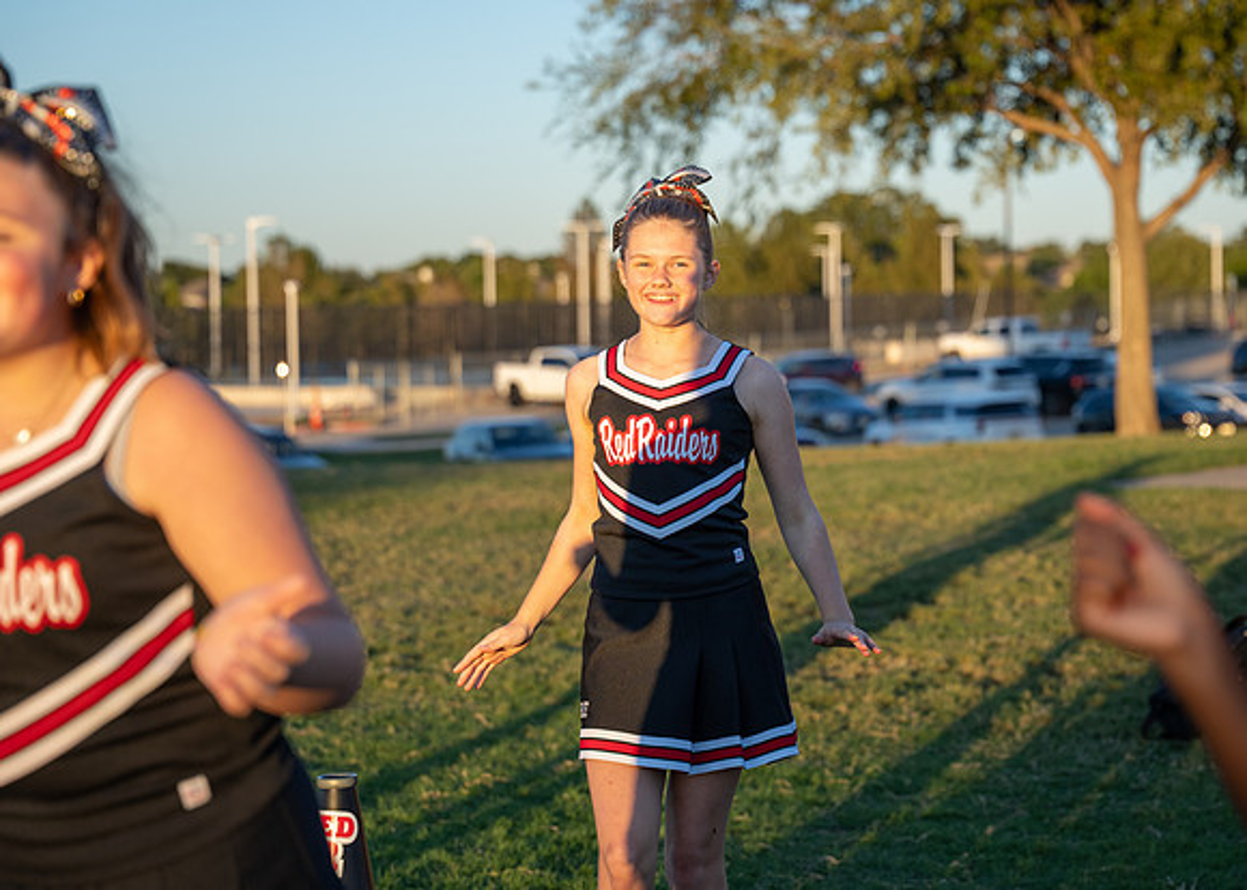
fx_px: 3095
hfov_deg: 22.8
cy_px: 380
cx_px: 684
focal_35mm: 87
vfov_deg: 16.4
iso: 320
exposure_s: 1/1250
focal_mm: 70
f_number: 2.8
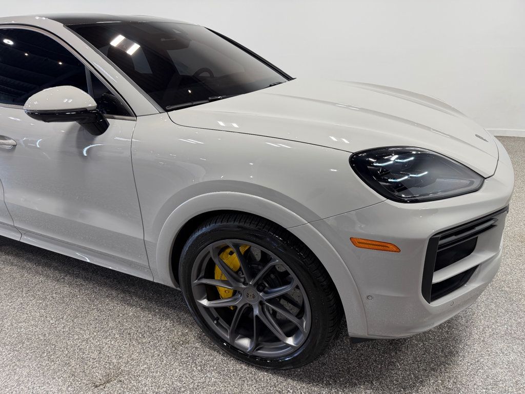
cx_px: 262
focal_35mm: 24
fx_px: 364
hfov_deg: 71.6
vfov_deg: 56.8
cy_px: 197
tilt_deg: -24.1
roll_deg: +4.0
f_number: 1.78
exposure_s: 1/166
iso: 64
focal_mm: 6.76
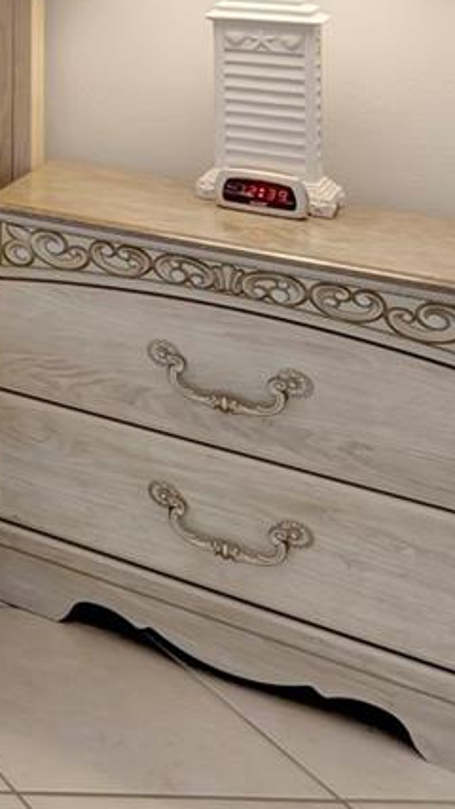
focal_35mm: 55
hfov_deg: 12.4
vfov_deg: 32.1
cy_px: -136
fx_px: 1180
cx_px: -817
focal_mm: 14
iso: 500
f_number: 14
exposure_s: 1/6
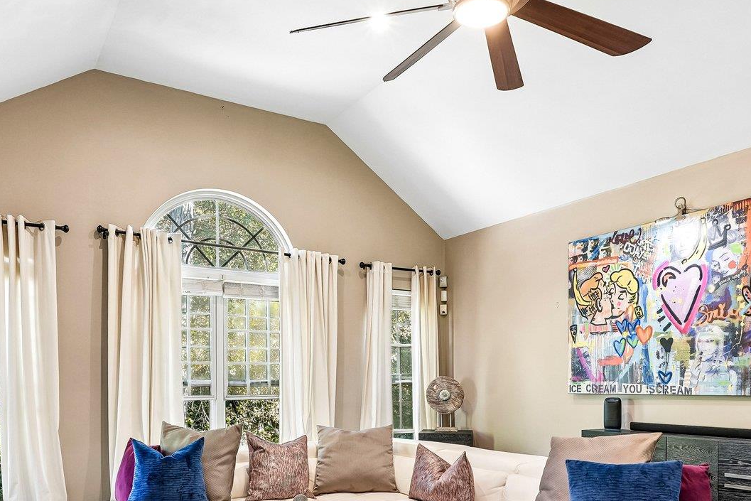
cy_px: 361
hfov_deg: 60.2
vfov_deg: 41.4
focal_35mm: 31
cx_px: 395
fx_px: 647
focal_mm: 16
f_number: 8
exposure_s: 1/3.33
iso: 400
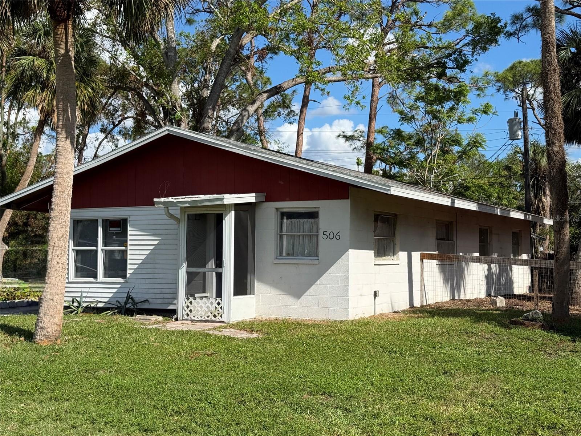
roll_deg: +0.0
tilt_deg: +2.2
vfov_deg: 30.3
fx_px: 806
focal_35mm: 48
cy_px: 218
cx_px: 290
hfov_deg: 39.7
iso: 64
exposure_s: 1/4329
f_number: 1.78
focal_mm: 6.76
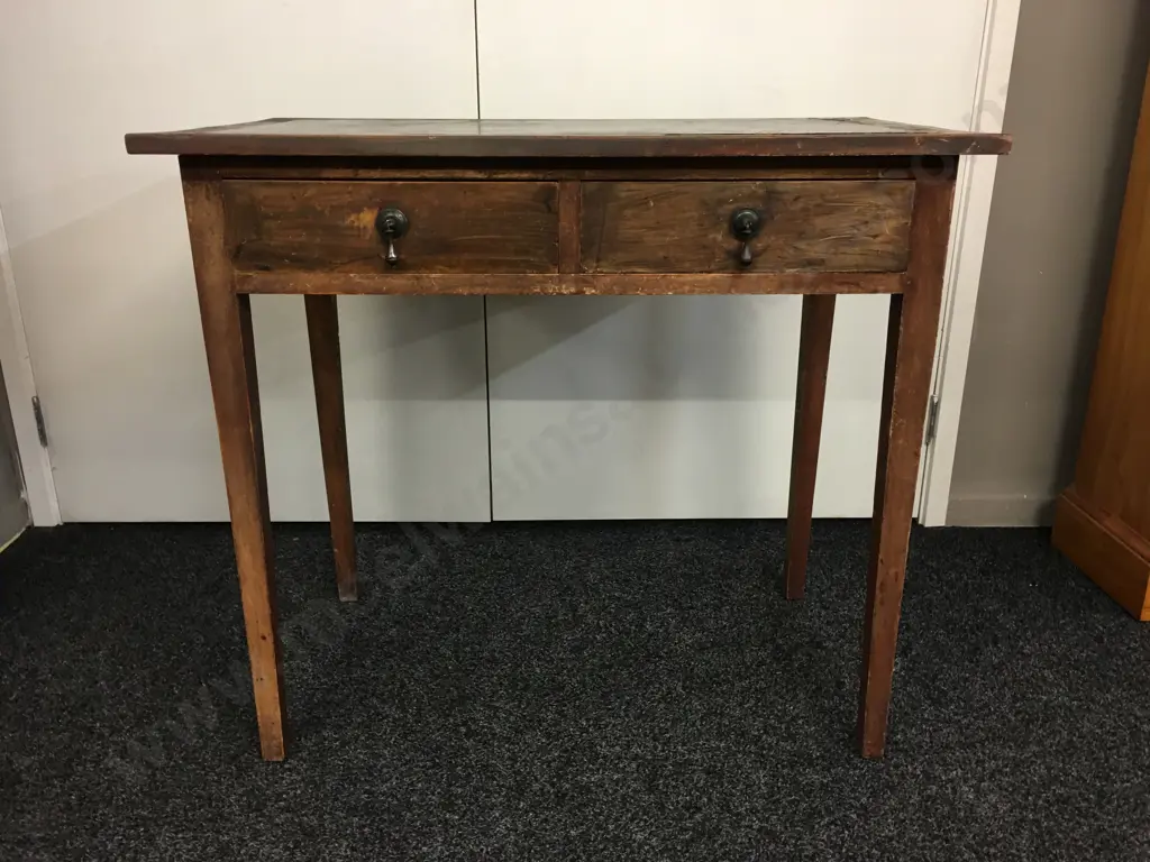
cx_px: 575
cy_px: 431
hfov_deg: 61.7
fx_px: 963
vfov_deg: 48.2
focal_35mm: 29
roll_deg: -1.2
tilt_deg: -18.8
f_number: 2.2
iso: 64
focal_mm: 4.15
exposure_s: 1/17
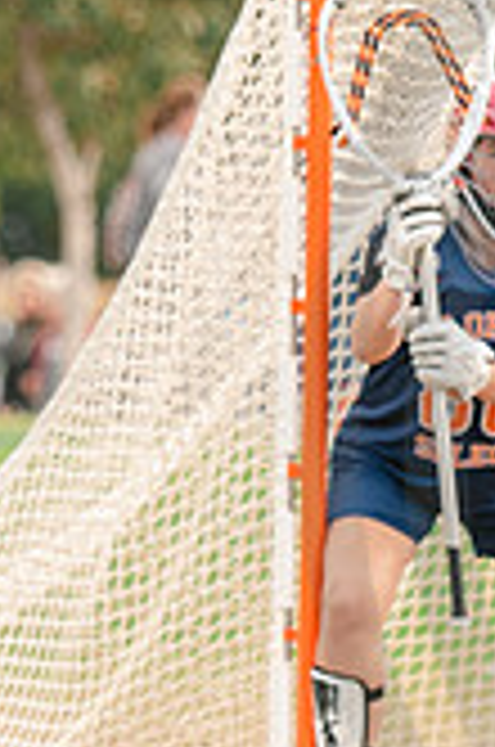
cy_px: 651
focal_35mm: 904
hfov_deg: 1.5
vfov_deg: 2.3
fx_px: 18722
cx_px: 429
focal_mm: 160
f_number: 2.8
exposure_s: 1/1250
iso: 280
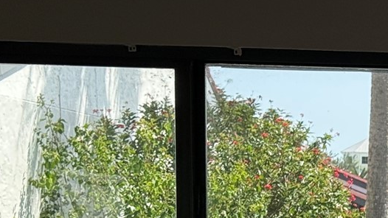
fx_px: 1636
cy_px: 351
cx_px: 564
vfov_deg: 7.5
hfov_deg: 12.9
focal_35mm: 159
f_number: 1.78
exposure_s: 1/1931
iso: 64
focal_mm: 6.76
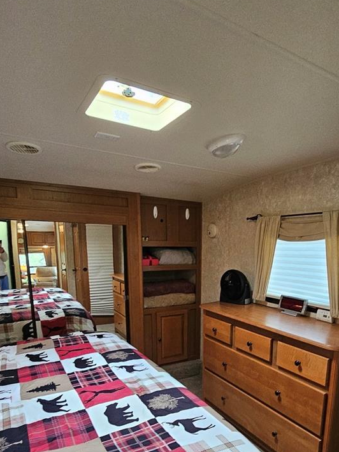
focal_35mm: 22
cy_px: 322
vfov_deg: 72.6
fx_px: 287
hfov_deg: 60.6
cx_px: 202
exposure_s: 1/30
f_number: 2.2
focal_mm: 2.2
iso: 320
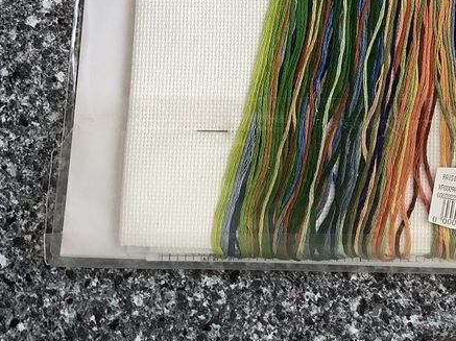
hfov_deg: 25.8
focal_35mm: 71
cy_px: -30
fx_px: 935
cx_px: 477
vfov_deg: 19.8
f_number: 2.4
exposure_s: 1/120
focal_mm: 3.3
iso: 50
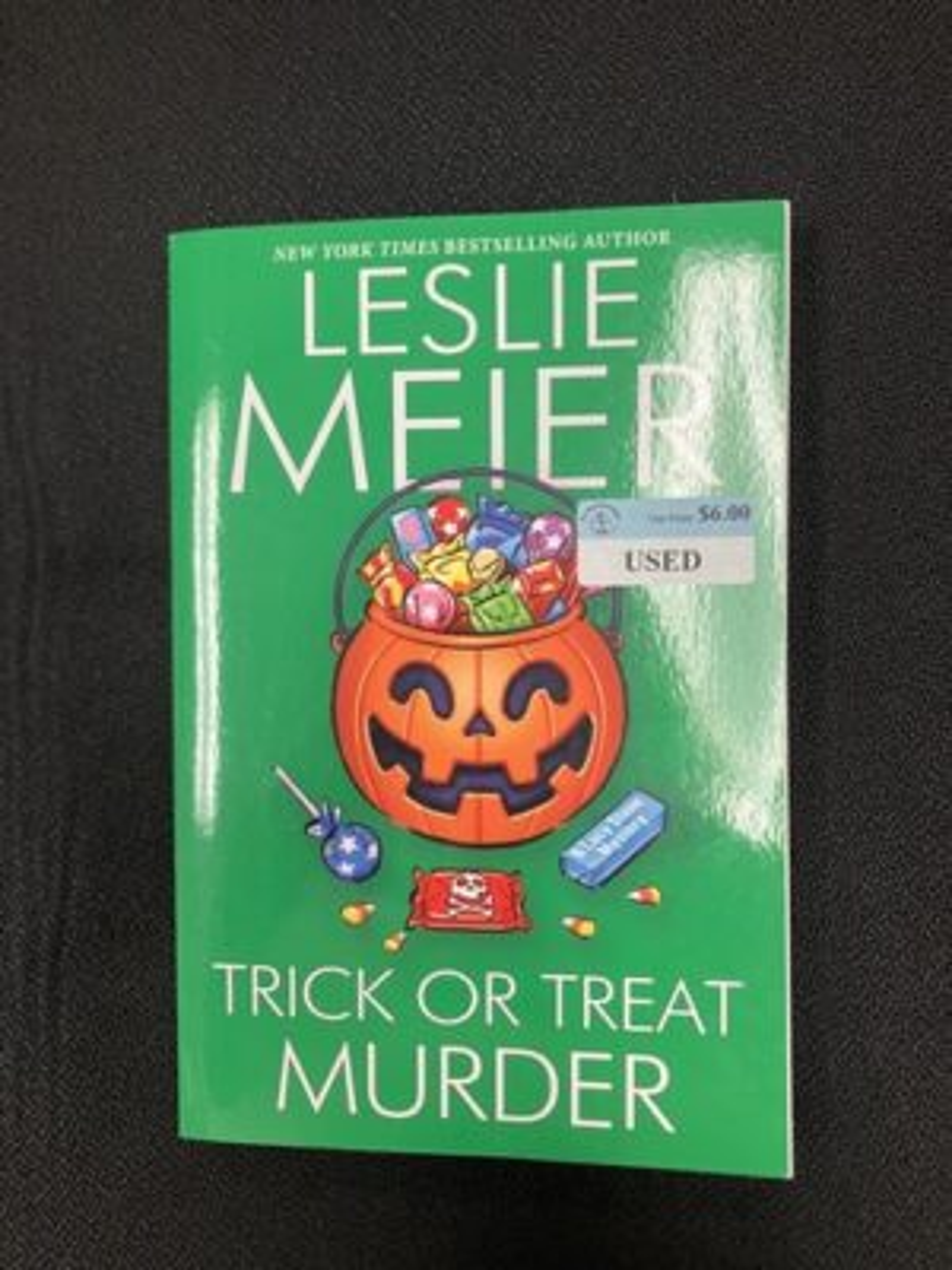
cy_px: 635
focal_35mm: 28
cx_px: 476
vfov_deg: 63.4
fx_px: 1027
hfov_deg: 49.7
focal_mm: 3.99
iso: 125
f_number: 1.8
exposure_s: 1/60
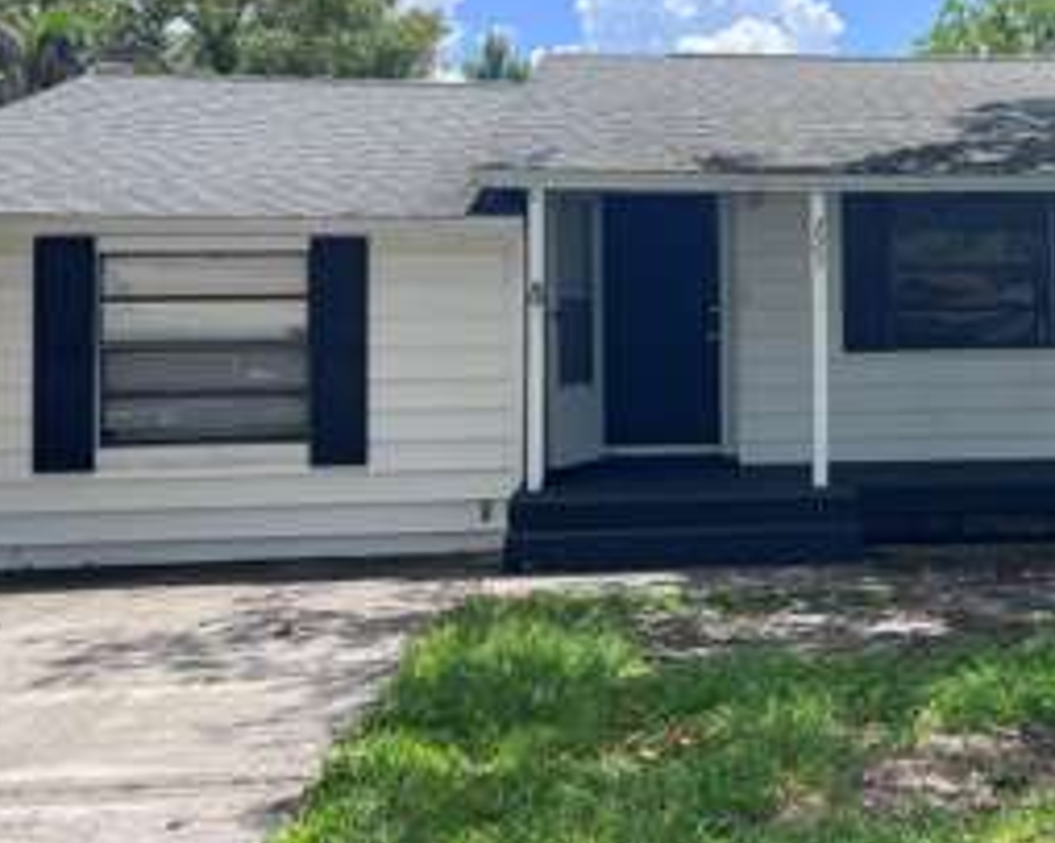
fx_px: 1498
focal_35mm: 48
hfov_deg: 37.2
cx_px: 864
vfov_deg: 31.2
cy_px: 295
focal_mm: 5.7
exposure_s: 1/2994
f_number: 1.5
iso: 50
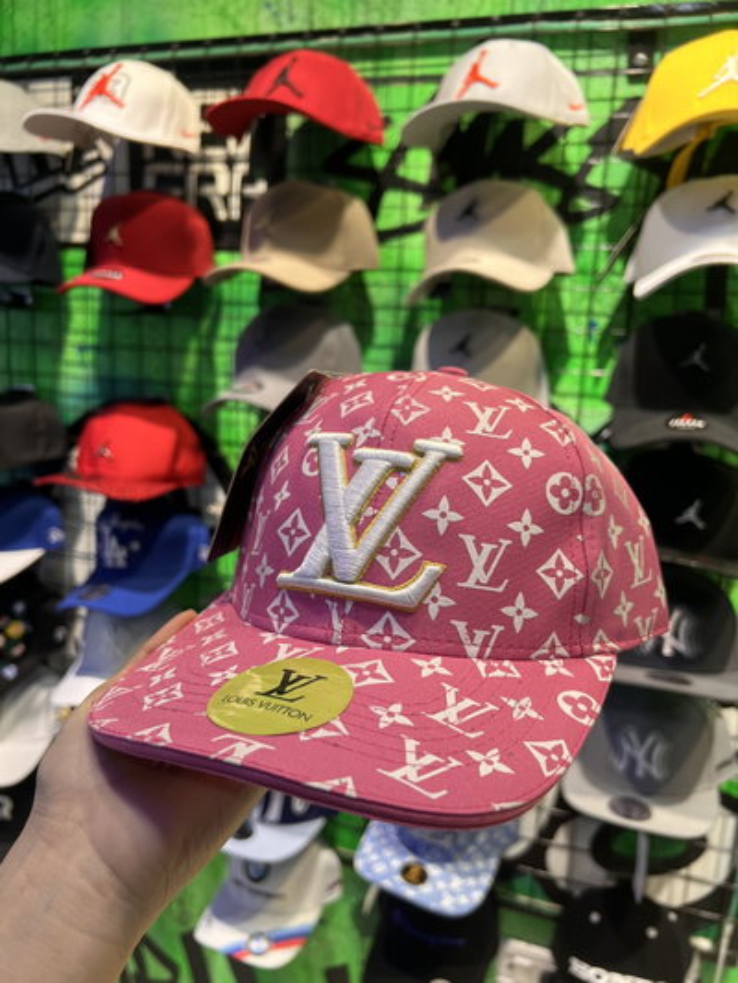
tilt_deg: -10.6
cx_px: 369
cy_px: 492
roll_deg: -3.0
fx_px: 739
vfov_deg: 67.3
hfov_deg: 53.1
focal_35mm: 26
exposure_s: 1/100
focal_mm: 5.7
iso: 100
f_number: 1.5
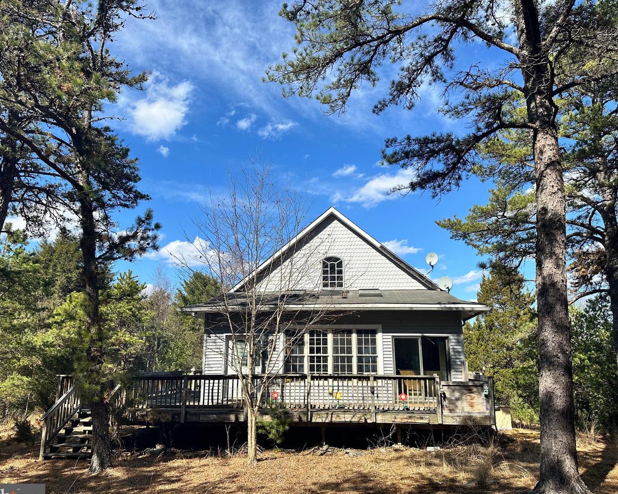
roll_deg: +1.3
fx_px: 476
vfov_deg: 54.9
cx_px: 304
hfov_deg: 66.0
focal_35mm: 26
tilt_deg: +12.3
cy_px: 254
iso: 80
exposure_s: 1/3861
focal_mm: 6.86
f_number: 1.78
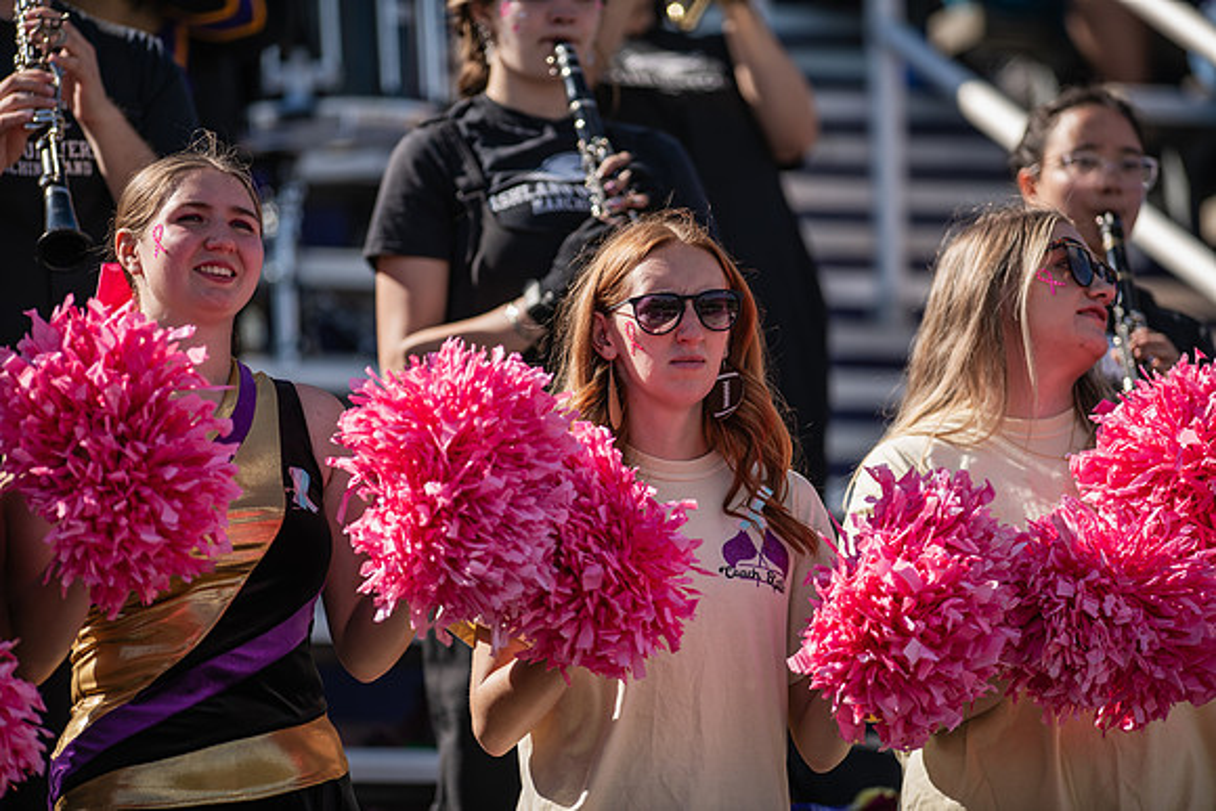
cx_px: 608
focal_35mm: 300
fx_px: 10135
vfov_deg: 4.6
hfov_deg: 6.9
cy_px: 406
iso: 80
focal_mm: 300
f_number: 3.2
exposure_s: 1/1000
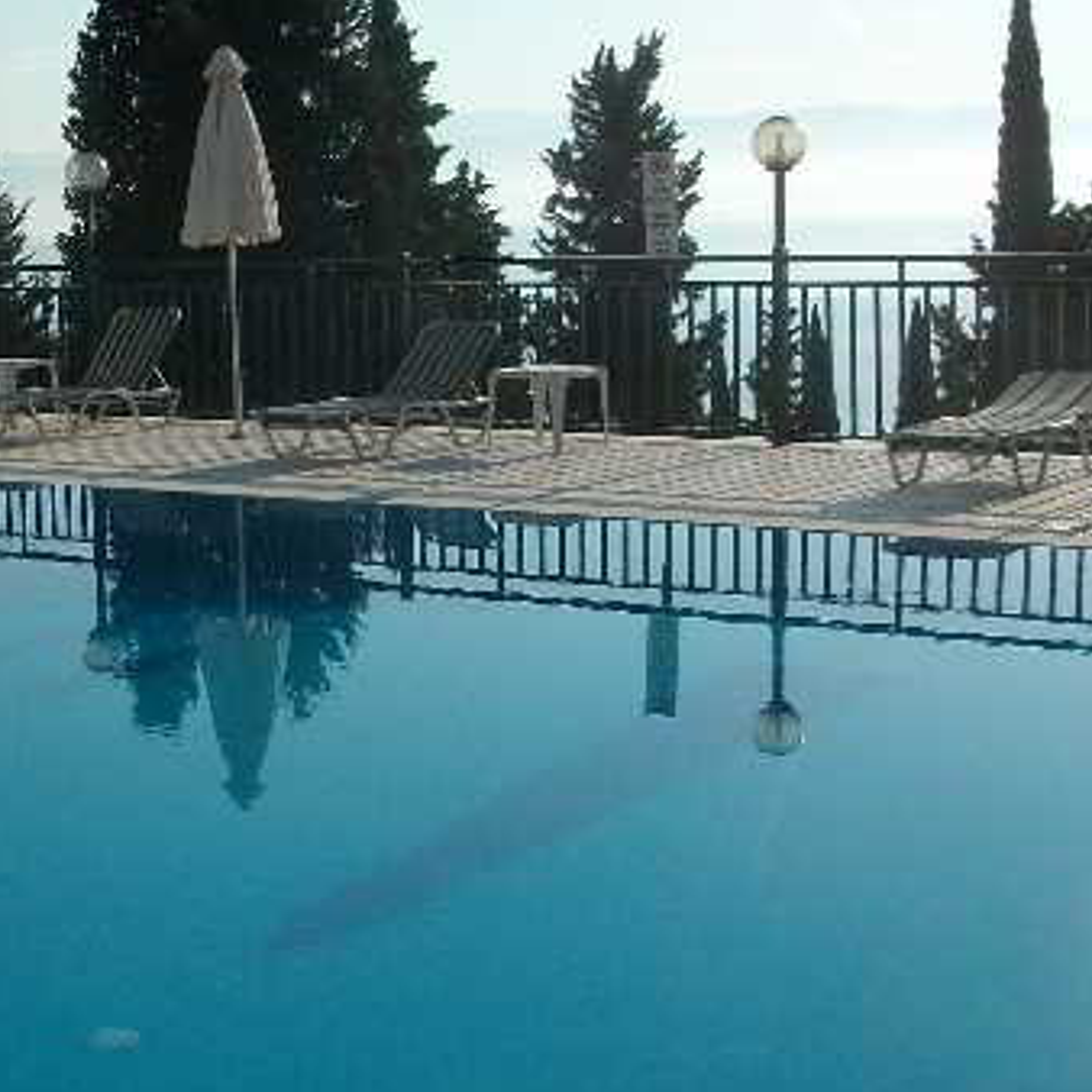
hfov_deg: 24.9
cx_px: 87
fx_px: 2391
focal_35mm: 67
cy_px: 627
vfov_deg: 25.7
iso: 80
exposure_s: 1/590
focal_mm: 5.7
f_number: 5.5
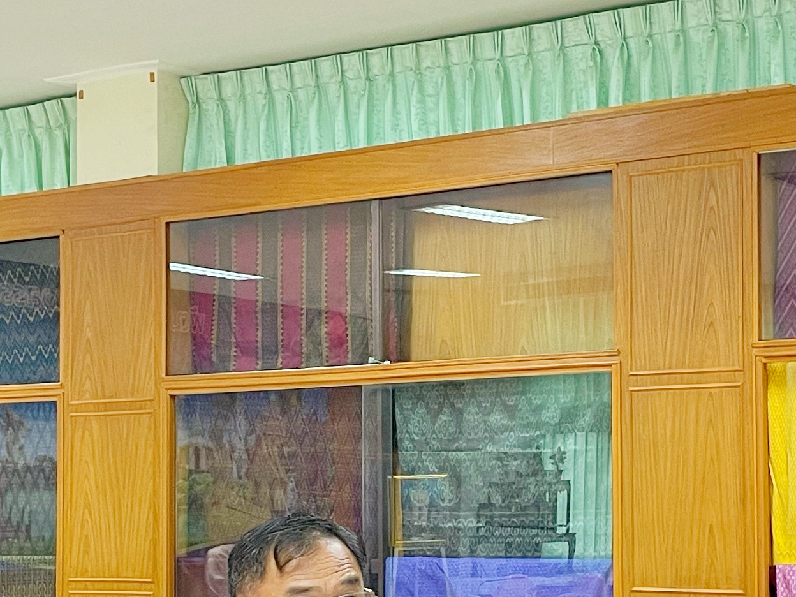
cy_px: 493
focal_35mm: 84
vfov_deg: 17.4
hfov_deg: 23.3
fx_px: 1932
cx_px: 439
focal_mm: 4.2
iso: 125
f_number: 1.6
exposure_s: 1/50
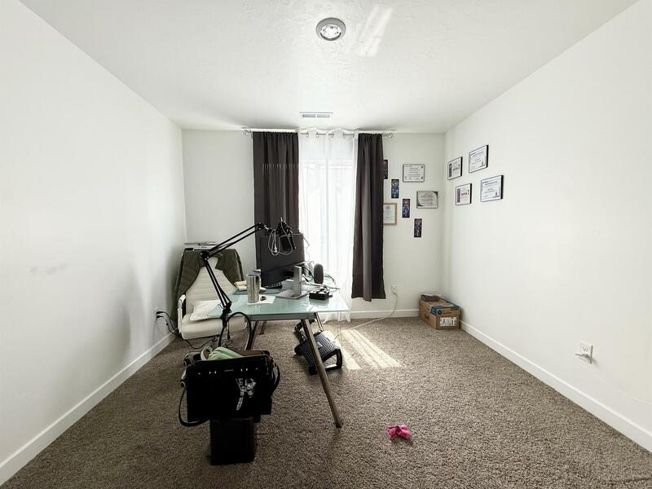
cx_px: 326
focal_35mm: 14
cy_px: 244
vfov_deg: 85.7
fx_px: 264
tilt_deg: -2.3
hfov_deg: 102.1
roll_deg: +0.4
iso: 64
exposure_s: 1/103
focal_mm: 2.22
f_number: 2.2
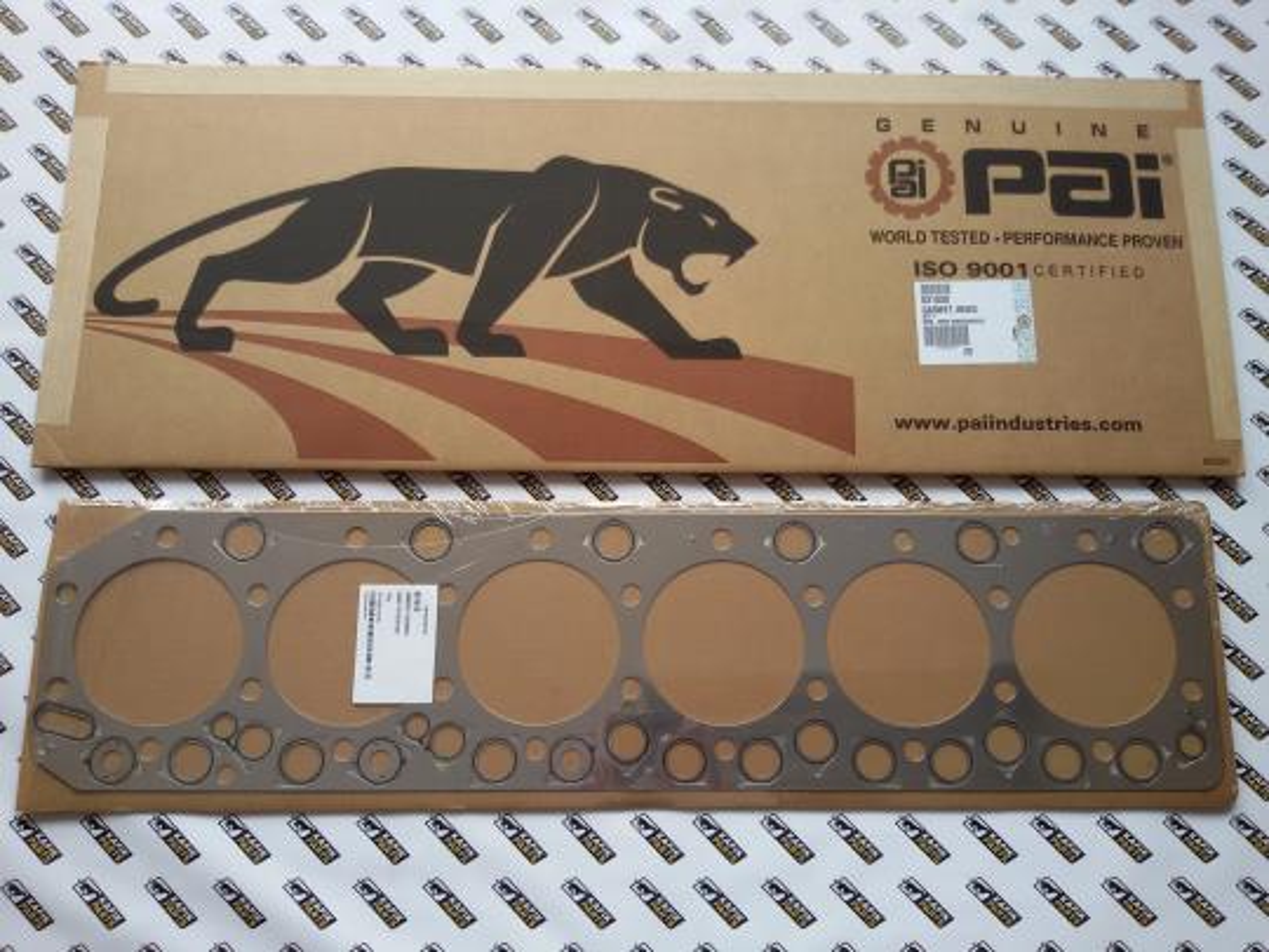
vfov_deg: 45.4
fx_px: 1136
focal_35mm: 31
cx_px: 634
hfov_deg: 58.4
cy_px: 476
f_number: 2.4
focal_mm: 2.93
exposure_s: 1/50
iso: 40
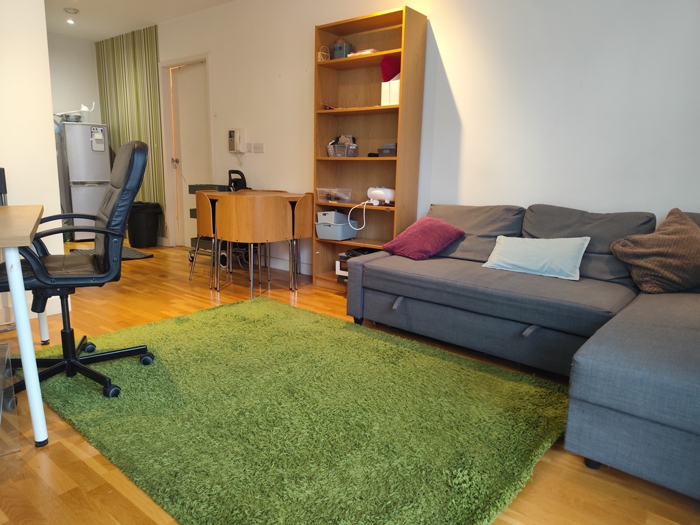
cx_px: 350
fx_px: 465
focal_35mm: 23
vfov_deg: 58.9
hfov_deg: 73.9
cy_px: 262
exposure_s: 1/50
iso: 1250
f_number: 1.65
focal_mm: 6.19
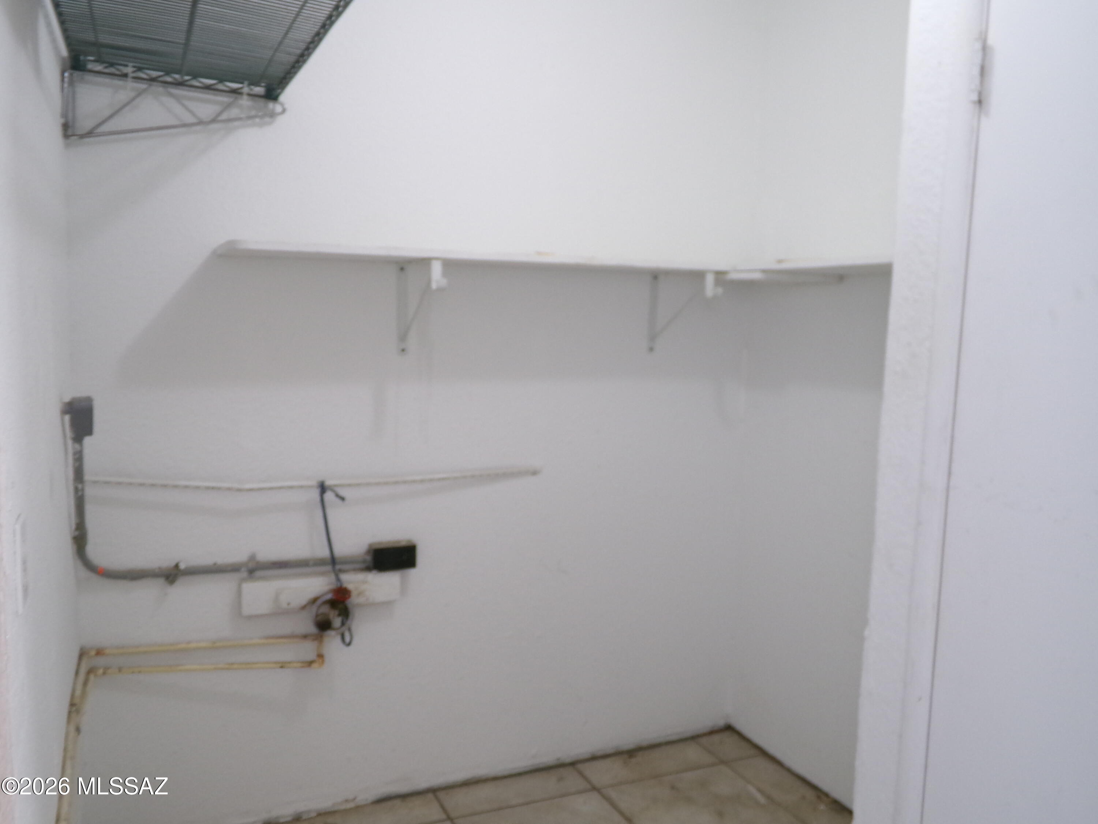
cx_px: 549
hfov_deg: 63.4
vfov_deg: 49.7
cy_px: 412
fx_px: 888
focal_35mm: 28
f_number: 3.8
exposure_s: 1/20
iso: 200
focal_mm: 5
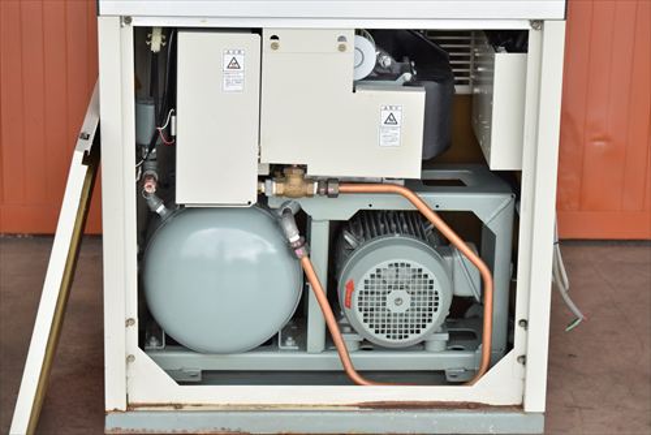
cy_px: 218
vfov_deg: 13.1
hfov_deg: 19.4
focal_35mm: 105
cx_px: 326
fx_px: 1900
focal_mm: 70
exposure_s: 1/640
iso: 1250
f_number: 6.3
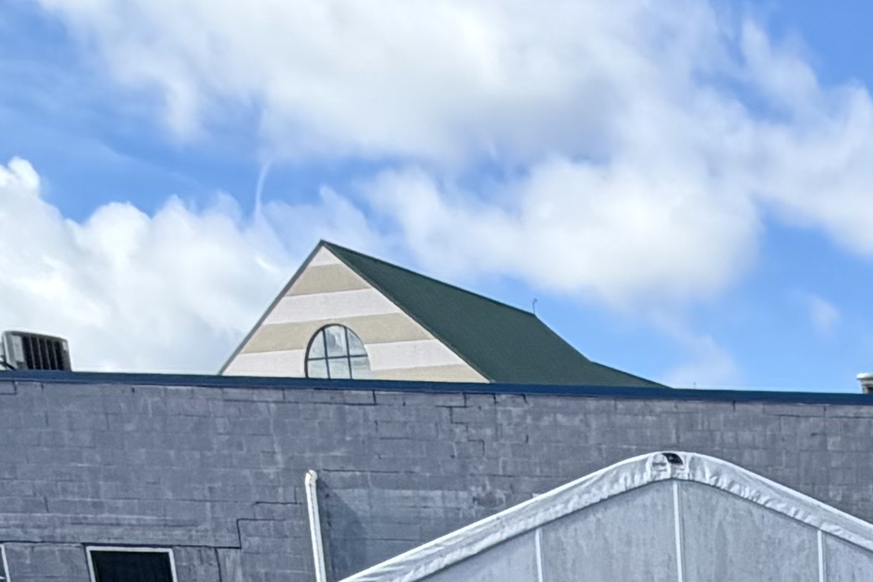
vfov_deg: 12.8
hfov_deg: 23.7
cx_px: 1146
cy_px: 1483
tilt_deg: -21.3
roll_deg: -0.9
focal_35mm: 75
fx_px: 1818
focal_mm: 2.22
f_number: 2.2
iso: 25
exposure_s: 1/770
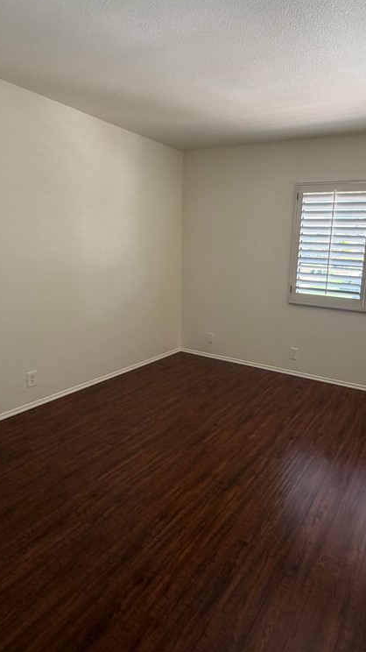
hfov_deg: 52.7
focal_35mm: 21
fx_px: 363
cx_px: 240
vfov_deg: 83.8
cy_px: 317
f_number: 2.2
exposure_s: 1/121
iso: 200
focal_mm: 2.22
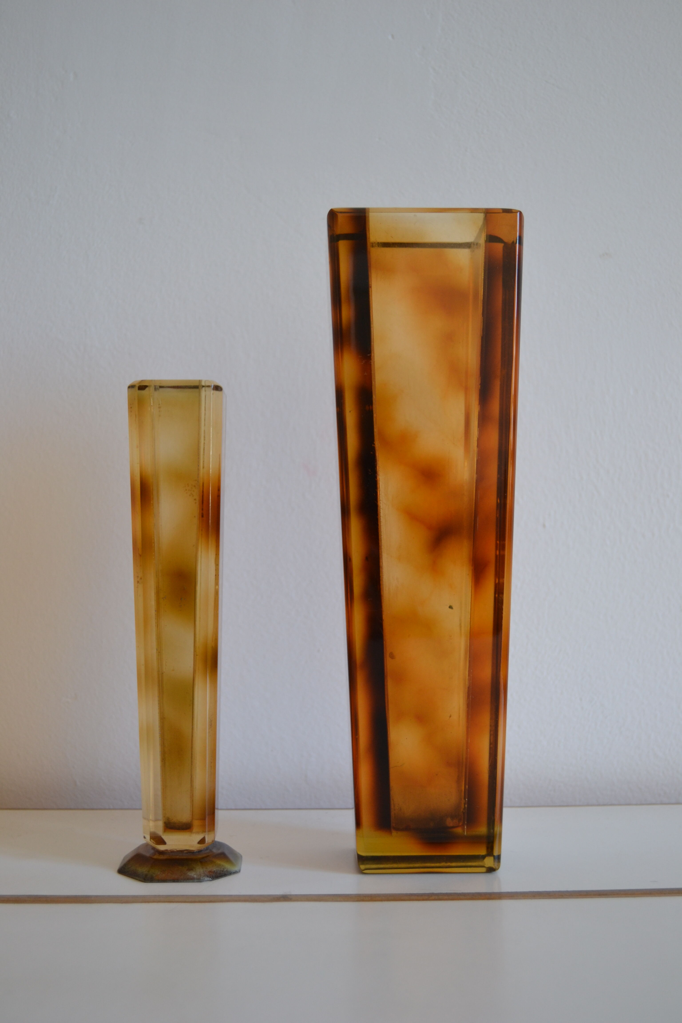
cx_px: 341
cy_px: 512
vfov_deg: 49.6
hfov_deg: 34.2
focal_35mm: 39
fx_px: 1108
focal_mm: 26
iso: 400
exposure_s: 1/50
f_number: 4.2
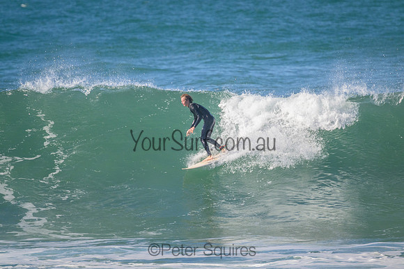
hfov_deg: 2.6
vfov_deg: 1.7
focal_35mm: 800
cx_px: 202
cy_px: 134
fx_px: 8979
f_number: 11
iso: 1600
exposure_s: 1/2000
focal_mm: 800
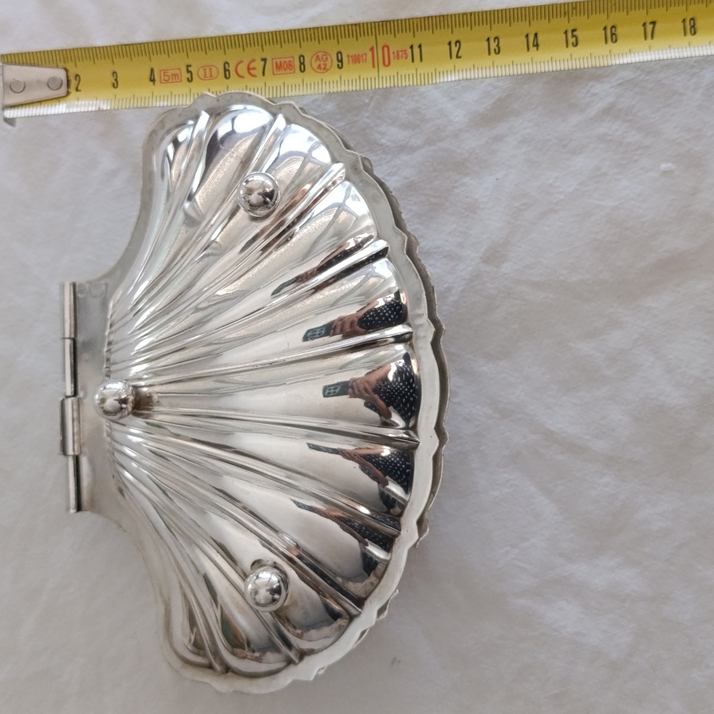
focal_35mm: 55
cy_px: 355
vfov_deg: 31.1
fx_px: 1283
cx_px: 352
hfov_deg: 31.1
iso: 679
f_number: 1.65
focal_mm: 6.11
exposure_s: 1/100
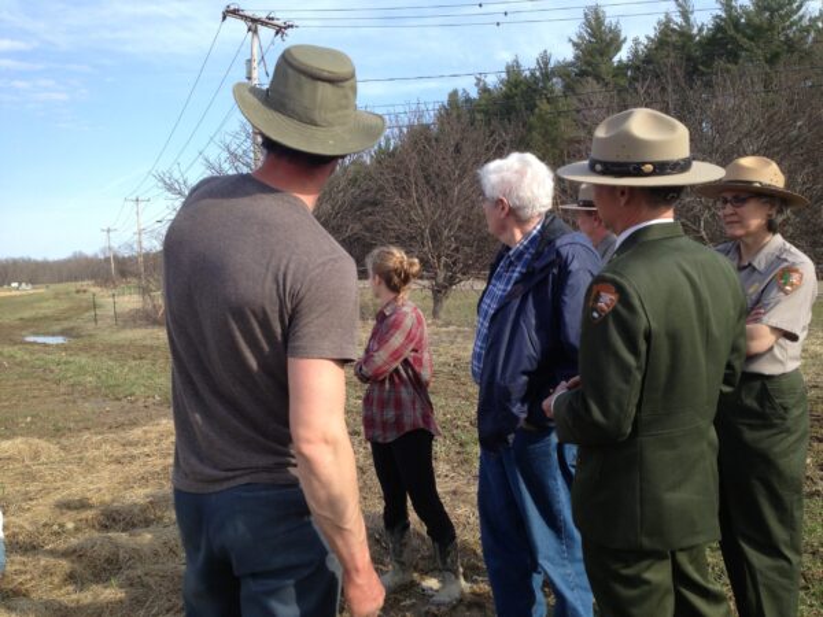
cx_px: 412
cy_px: 308
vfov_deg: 40.7
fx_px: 832
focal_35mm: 35
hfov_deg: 52.6
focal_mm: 4.28
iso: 50
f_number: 2.4
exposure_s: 1/800
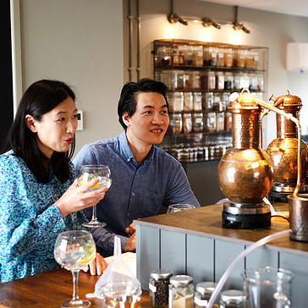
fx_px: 654
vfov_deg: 26.5
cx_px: 172
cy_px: 159
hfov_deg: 26.5
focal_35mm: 65
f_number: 2.8
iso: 400
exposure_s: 1/250
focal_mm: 48
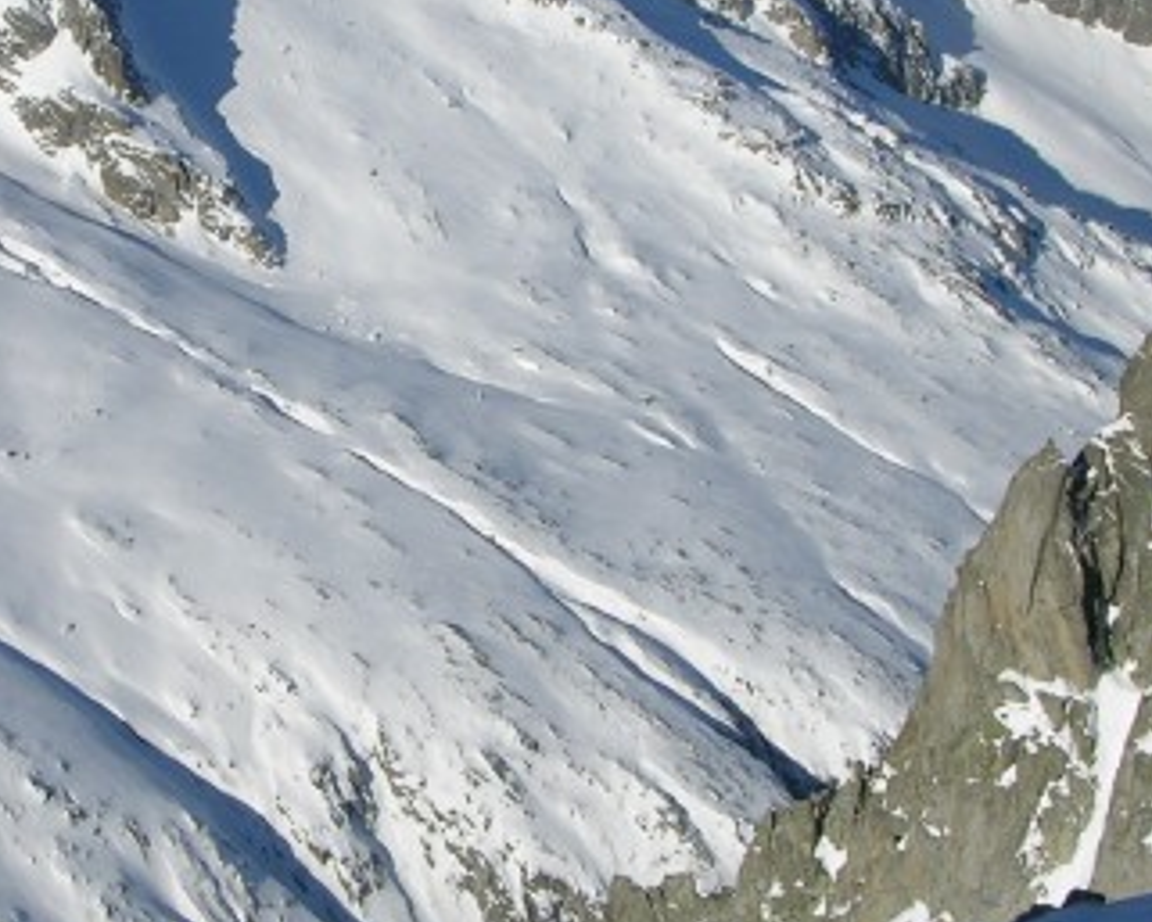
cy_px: 309
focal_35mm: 109
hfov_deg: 17.5
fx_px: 3717
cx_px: 284
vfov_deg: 14.1
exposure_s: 1/334
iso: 50
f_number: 8
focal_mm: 8.9
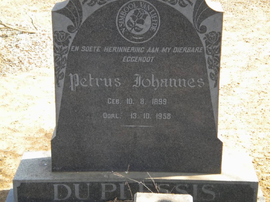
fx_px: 530
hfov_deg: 28.6
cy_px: 101
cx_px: 135
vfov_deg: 21.6
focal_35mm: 68
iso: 298
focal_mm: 12.3
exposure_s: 1/372
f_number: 4.6
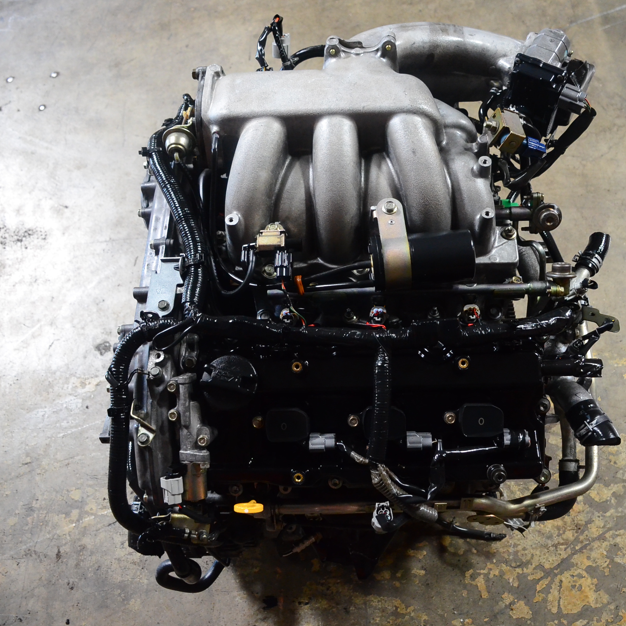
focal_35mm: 35
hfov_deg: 46.9
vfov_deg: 47.2
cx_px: 379
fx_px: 716
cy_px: 310
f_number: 4
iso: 2500
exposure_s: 1/60
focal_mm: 18
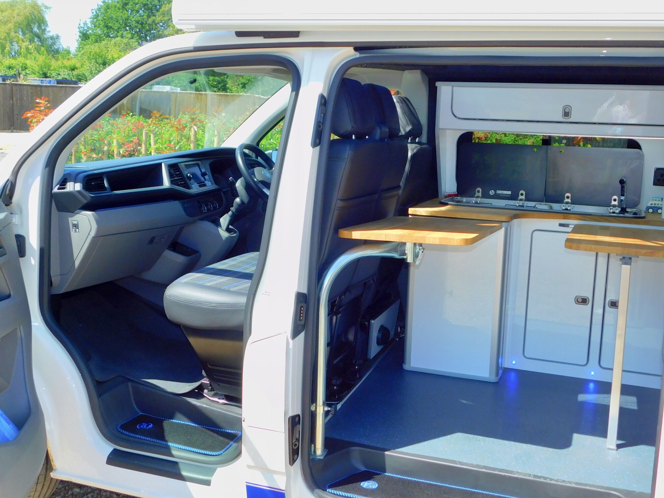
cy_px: 230
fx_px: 729
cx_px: 353
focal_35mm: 38
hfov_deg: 48.9
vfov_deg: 37.7
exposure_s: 1/400
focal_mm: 5.3
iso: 125
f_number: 3.2
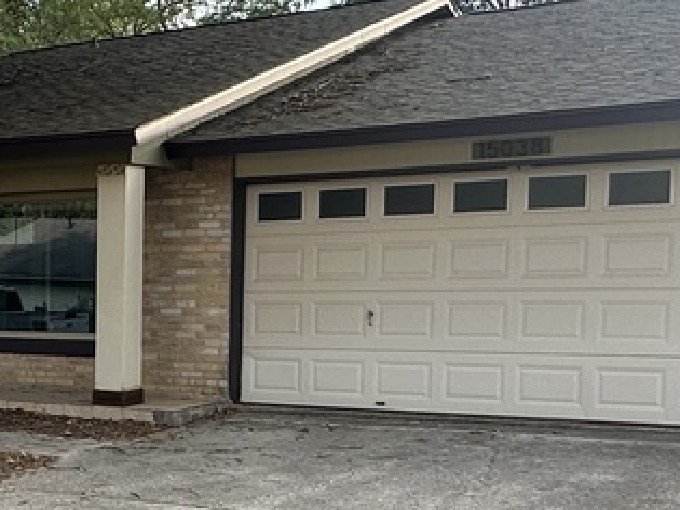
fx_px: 1257
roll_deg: -1.4
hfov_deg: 28.6
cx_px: 15
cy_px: 413
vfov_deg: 22.6
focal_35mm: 64
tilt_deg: -3.8
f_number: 2.2
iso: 40
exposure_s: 1/275
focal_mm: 2.22
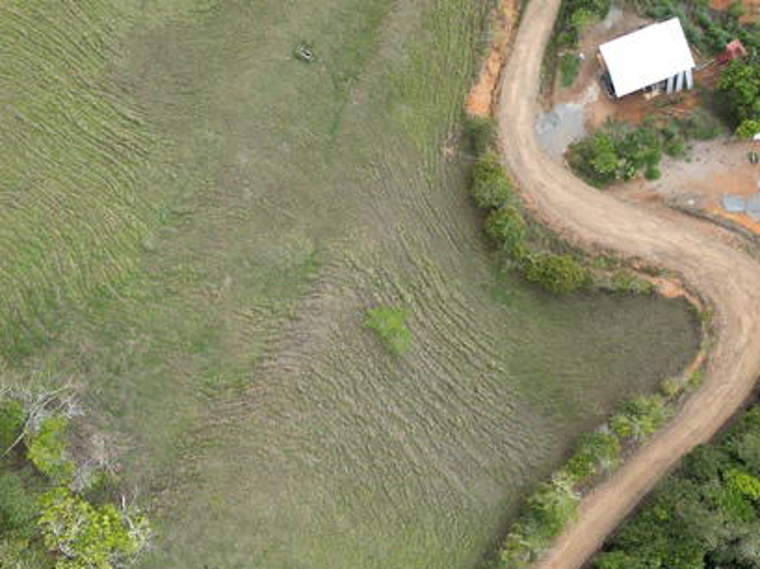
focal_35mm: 47
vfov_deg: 30.7
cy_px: 350
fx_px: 1031
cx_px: 178
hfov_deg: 39.2
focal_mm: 6.72
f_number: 1.7
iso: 100
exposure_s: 1/640
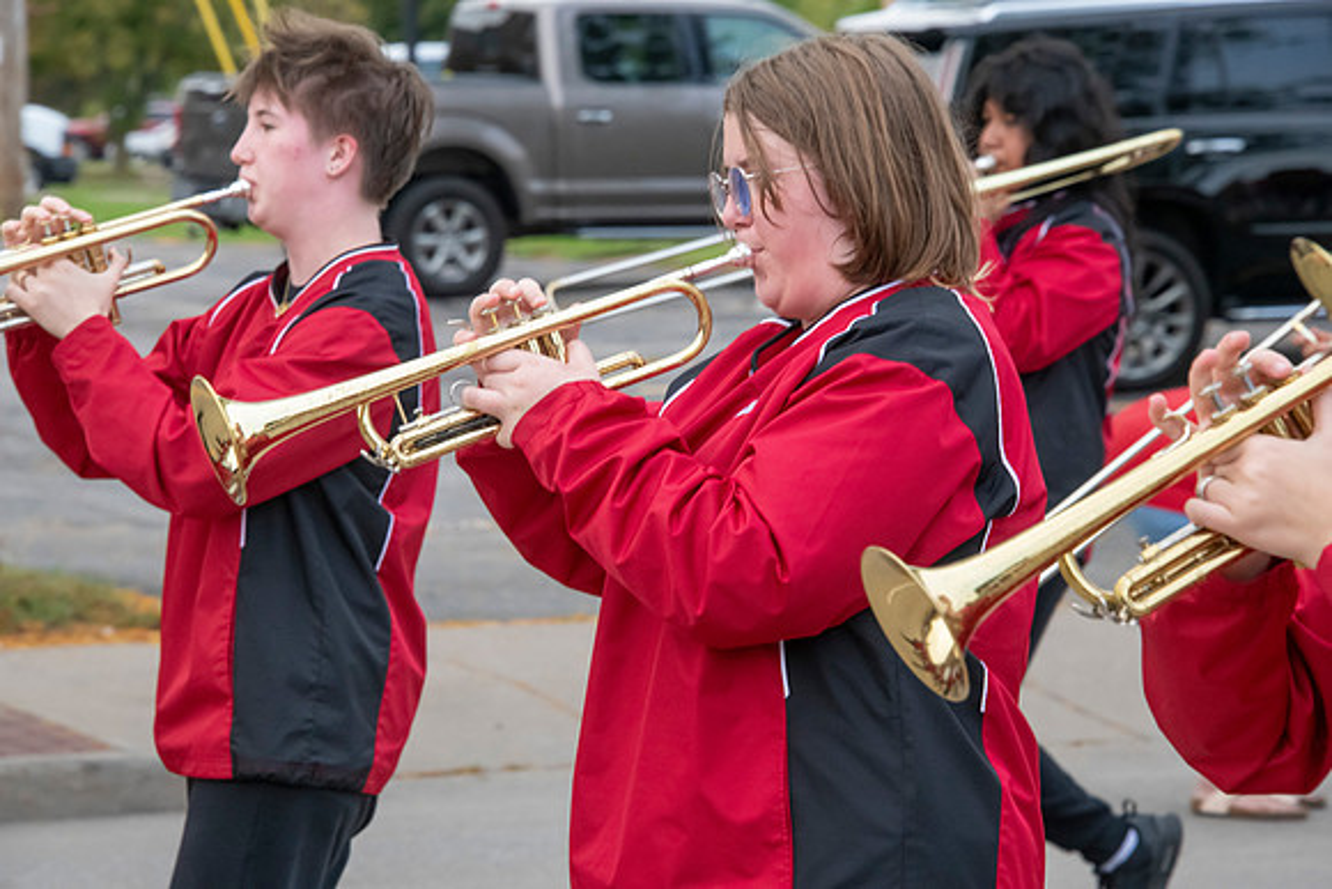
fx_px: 7031
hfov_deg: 10.8
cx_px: 666
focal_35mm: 190
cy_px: 444
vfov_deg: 7.2
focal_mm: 190
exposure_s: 1/250
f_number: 11
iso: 3200
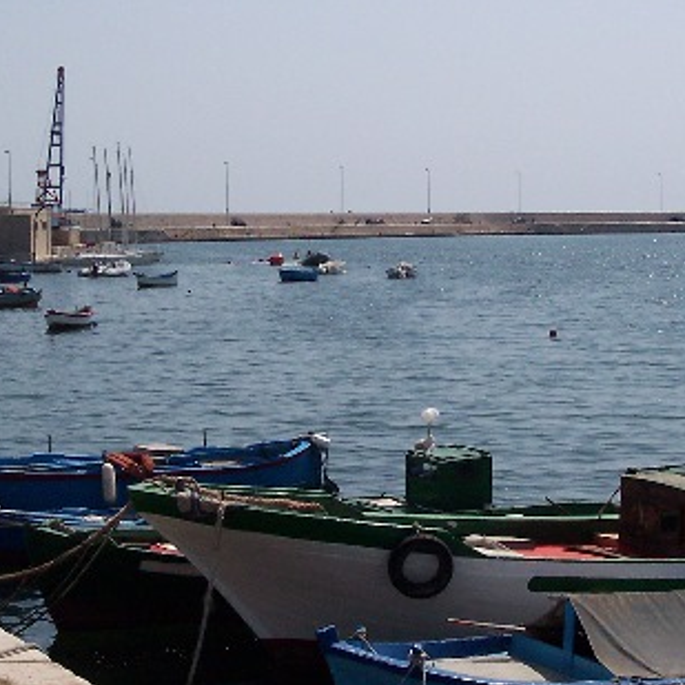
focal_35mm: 87
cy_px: 182
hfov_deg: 19.9
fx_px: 1948
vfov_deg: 19.8
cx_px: 384
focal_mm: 8
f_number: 4.8
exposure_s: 1/1000
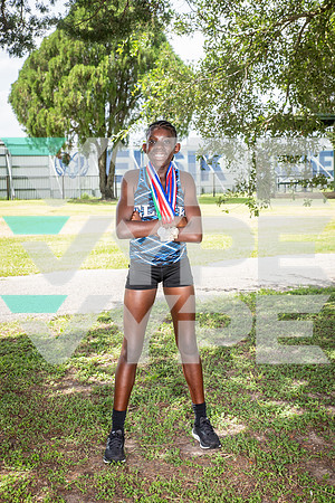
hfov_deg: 28.1
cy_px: 252
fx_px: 670
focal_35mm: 48
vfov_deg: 41.1
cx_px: 168
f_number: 6.3
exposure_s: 1/400
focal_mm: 48
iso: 250
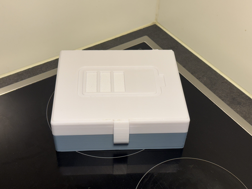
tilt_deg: -45.4
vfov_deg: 30.3
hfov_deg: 39.7
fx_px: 349
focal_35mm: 48
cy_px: 94
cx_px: 126
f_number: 1.78
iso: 50
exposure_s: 1/50
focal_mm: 6.76
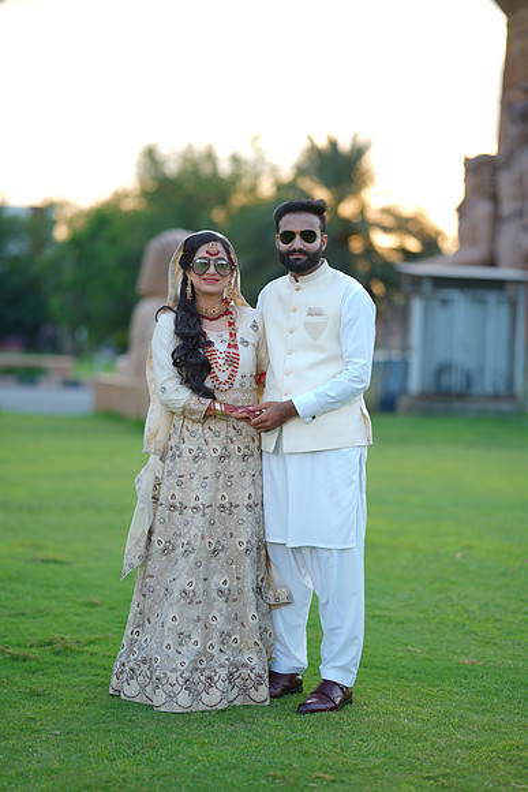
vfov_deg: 23.9
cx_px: 264
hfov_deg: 16.1
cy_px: 396
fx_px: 1869
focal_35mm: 85
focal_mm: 85
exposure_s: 1/400
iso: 64
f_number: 1.4
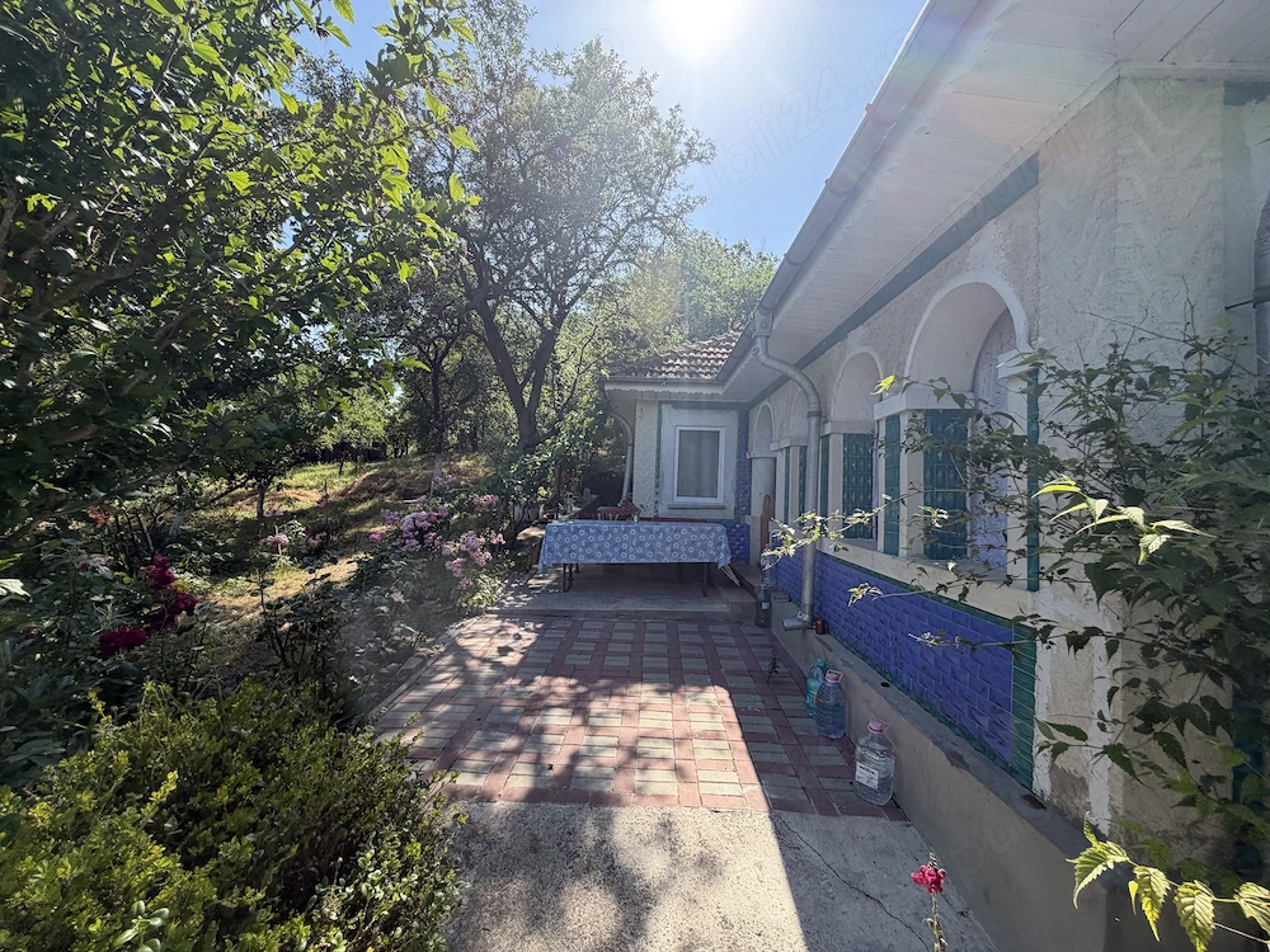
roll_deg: +0.0
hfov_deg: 102.1
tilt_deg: +1.9
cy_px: 476
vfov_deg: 85.7
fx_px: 514
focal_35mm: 14
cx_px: 635
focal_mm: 2.22
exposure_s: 1/502
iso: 40
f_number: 2.2
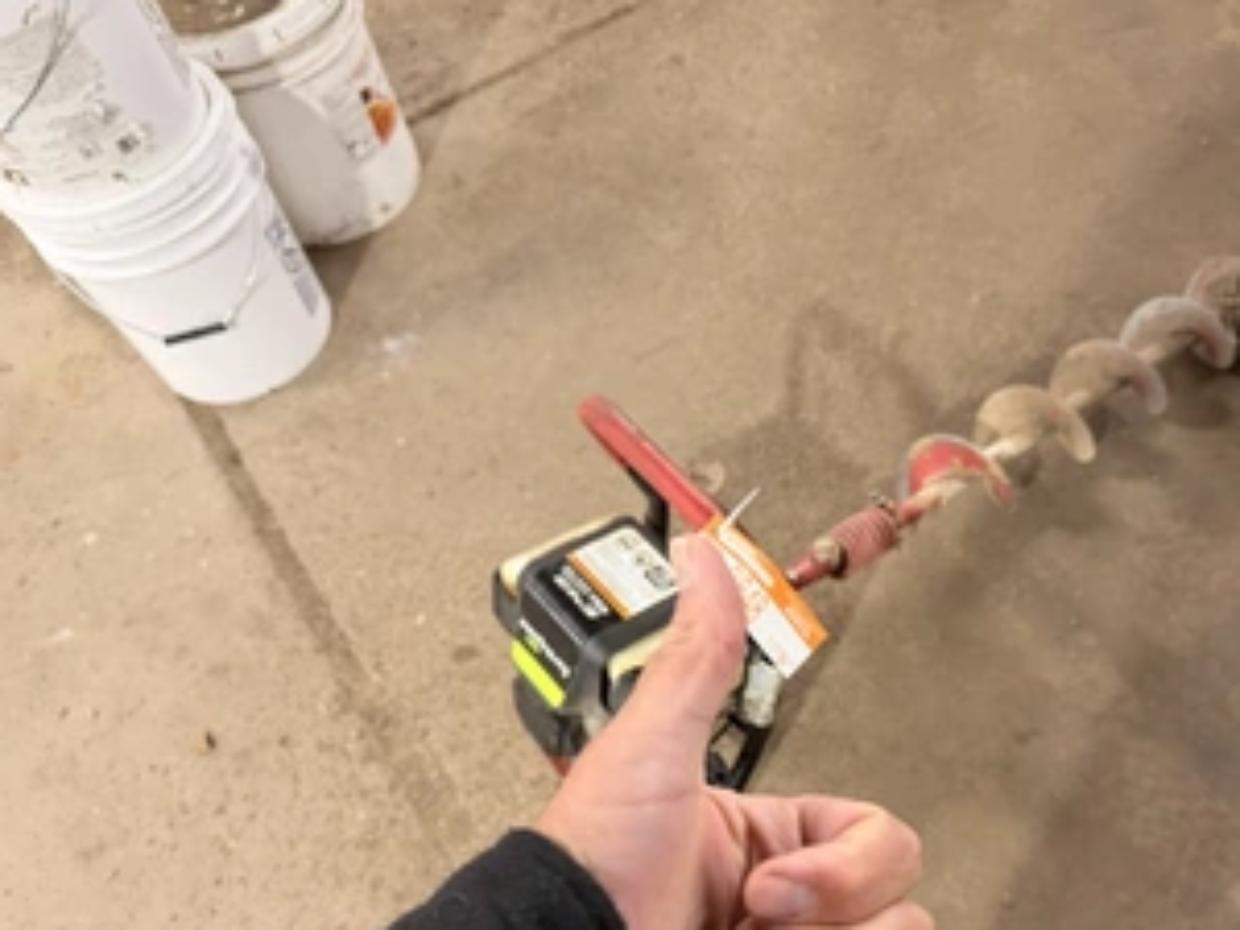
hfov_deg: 56.1
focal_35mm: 32
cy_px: 599
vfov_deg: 43.7
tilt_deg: -60.3
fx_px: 1146
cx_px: 785
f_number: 1.78
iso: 250
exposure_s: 1/60
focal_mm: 6.76
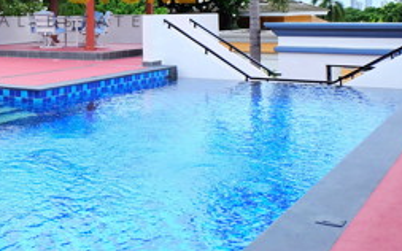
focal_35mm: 58
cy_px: 2
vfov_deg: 21.6
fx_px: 635
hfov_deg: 32.5
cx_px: 8
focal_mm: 16
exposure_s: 1/350
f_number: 11
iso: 400
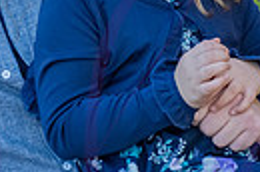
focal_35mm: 412
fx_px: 2968
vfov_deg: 3.3
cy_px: 17
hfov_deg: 5.0
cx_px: 28
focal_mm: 92
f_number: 8
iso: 800
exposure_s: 1/320
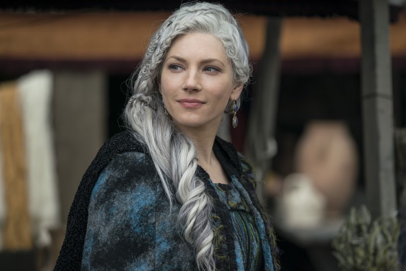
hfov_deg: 11.1
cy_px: 136
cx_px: 203
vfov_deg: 7.4
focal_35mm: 186
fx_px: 2098
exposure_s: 1/400
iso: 640
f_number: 4
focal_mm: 186
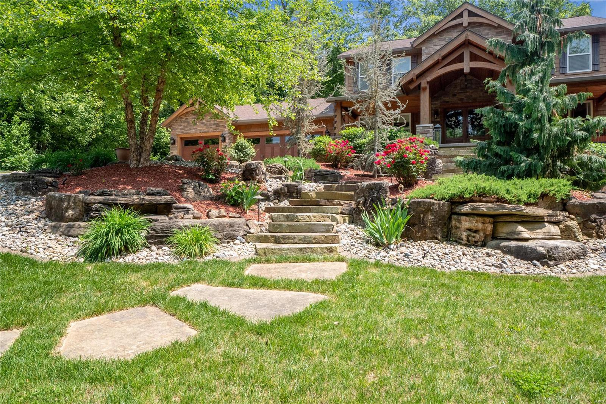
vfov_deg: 53.1
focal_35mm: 24
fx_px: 404
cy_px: 202
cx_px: 303
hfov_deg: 73.8
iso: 400
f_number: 9
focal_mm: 12
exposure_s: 1/200
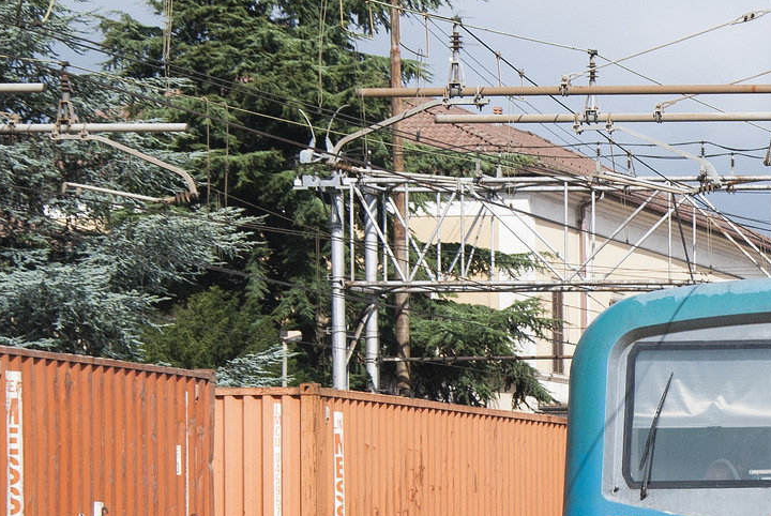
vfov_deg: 6.9
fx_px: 4288
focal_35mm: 200
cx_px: 896
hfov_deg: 10.1
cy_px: 523
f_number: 5.6
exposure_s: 1/1000
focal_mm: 50
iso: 200
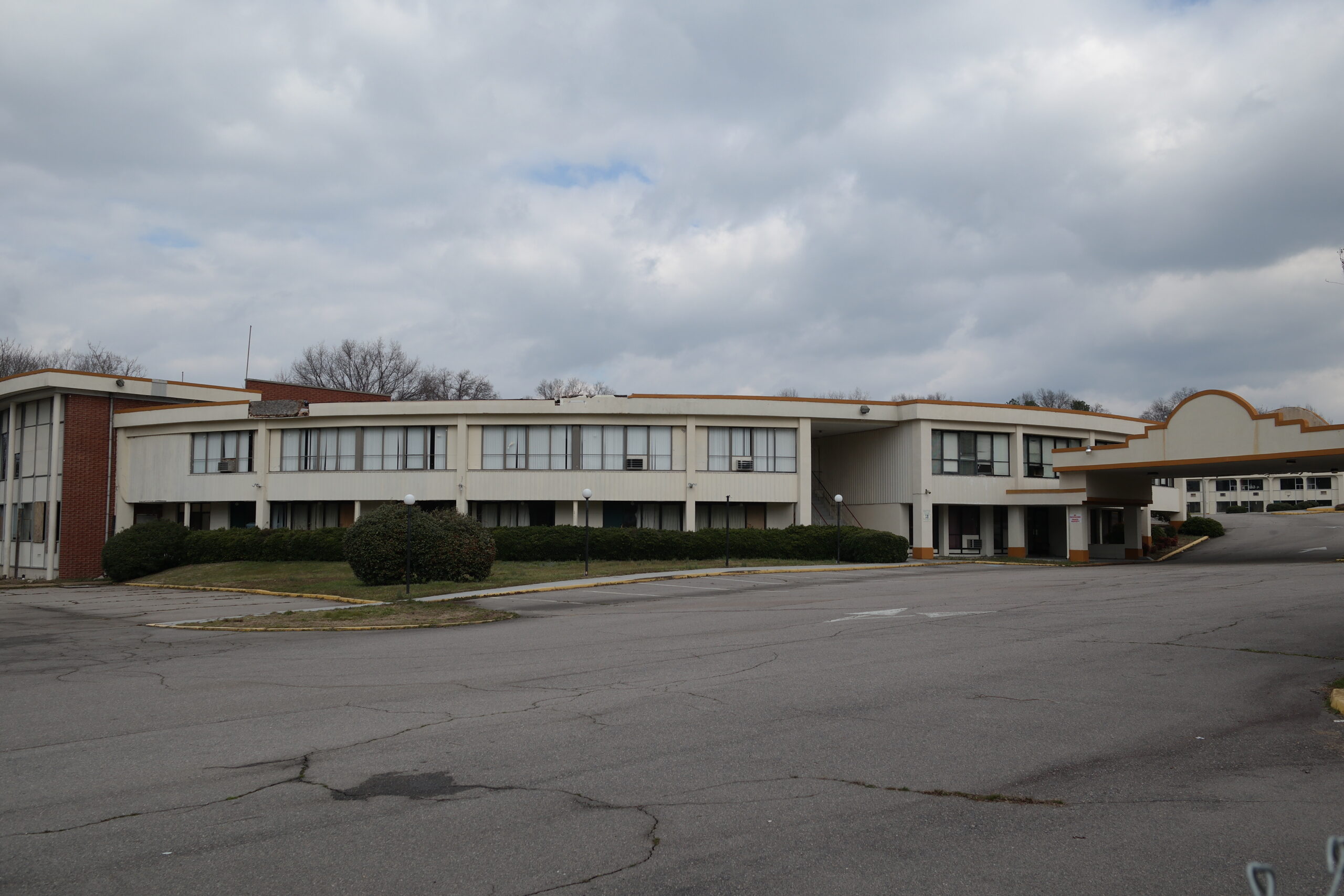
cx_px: 672
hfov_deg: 61.9
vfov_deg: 43.6
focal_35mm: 30
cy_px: 448
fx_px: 1120
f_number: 7.1
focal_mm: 20
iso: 100
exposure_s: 1/320
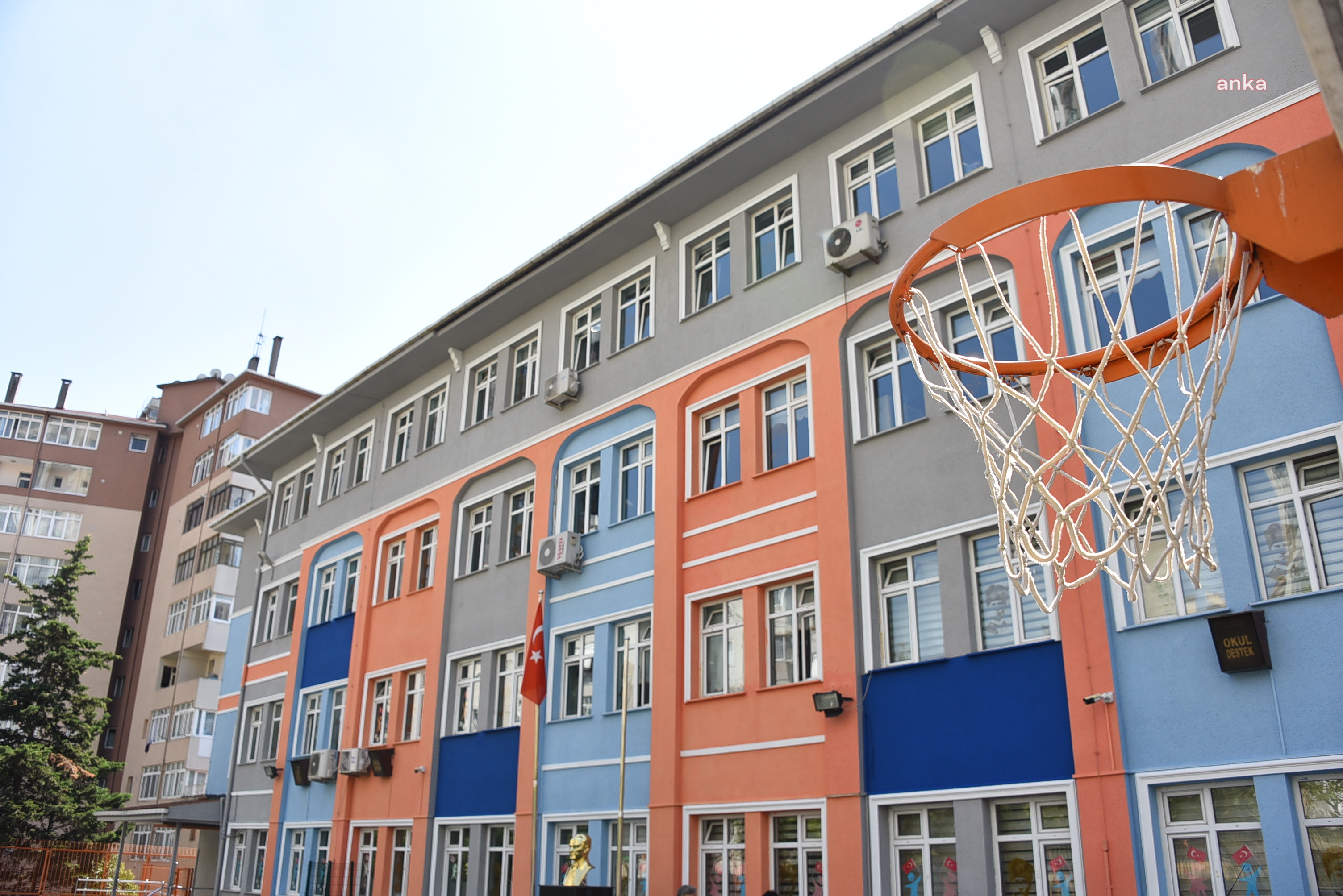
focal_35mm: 28
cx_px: 672
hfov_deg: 65.5
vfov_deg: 46.4
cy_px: 448
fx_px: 1045
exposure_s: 1/800
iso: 320
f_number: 5
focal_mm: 28
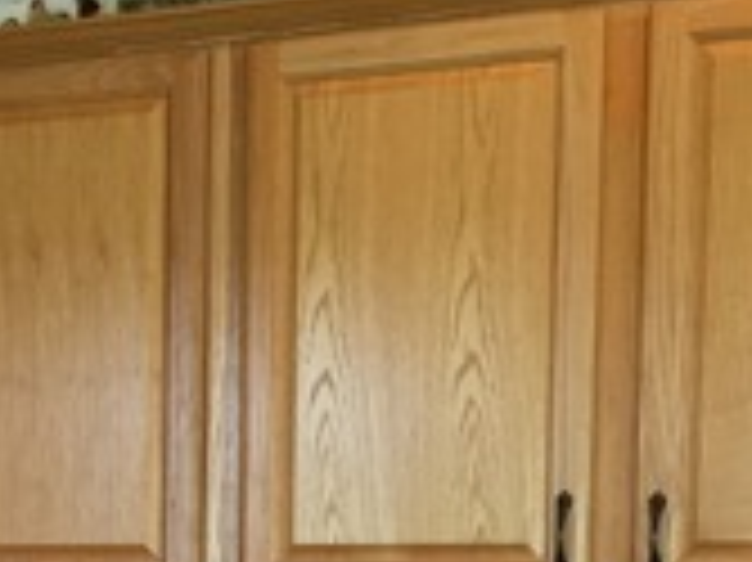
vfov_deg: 12.8
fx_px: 2410
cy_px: 760
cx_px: -113
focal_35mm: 111
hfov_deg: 17.1
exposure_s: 1/30
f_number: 2.2
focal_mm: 4.15
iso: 80
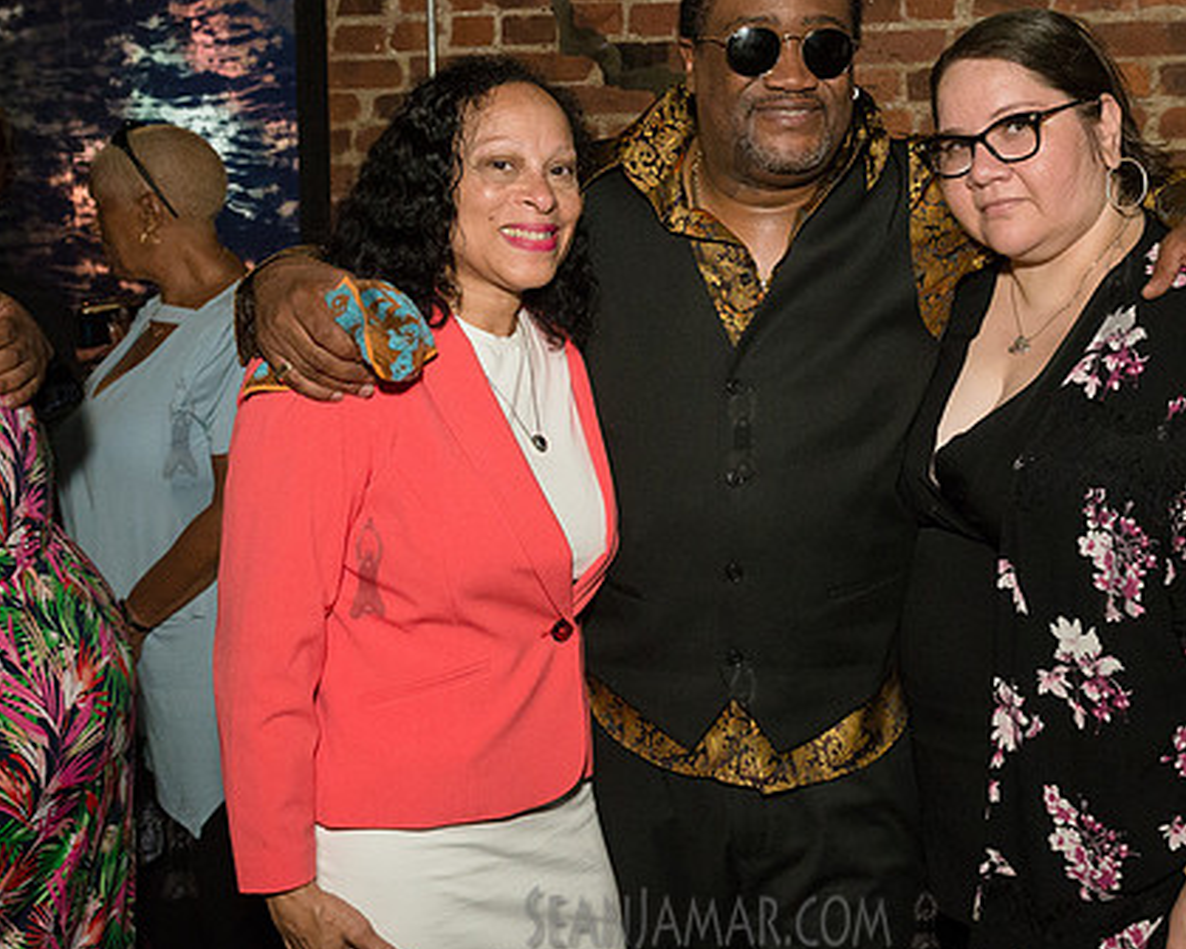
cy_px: 321
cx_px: 751
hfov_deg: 37.8
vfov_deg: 30.6
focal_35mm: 49
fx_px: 1720
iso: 3200
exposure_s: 1/320
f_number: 4.5
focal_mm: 26
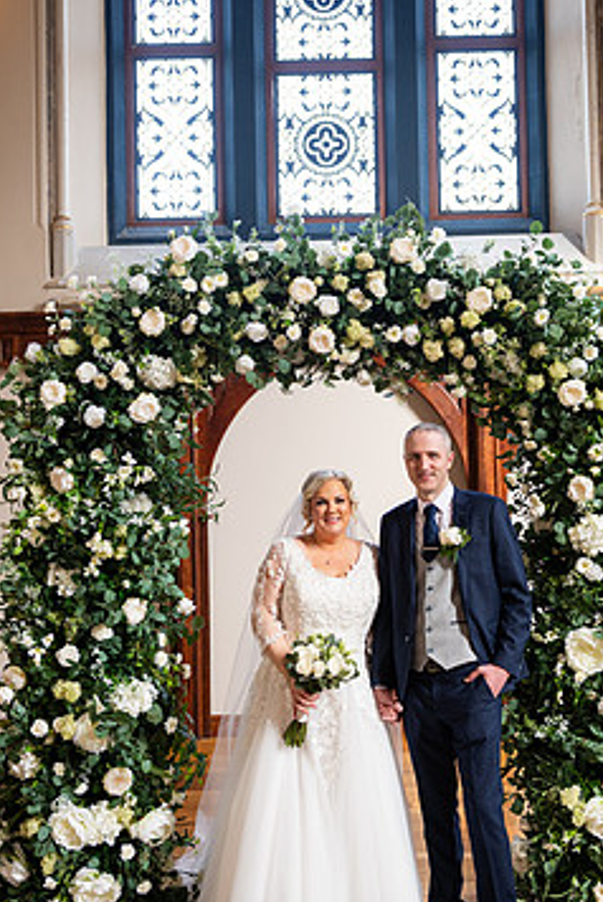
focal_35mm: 48
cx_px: 334
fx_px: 1204
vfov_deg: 41.1
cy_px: 448
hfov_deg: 28.1
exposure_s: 1/160
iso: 800
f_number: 3.5
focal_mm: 38
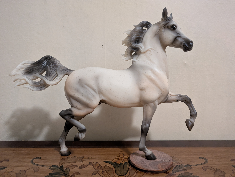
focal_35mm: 24
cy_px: 88
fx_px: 163
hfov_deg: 71.5
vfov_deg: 56.9
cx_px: 118
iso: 683
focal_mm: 6.9
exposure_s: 1/23.8
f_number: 1.68
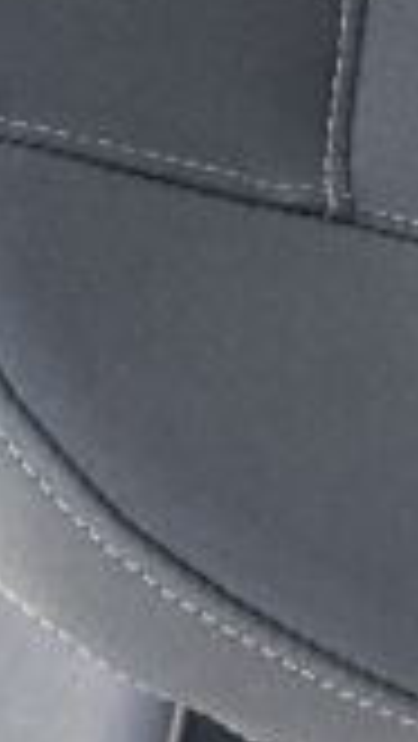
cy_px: -139
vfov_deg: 12.9
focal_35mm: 162
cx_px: 1501
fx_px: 3187
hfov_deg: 6.5
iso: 80
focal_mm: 6.86
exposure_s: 1/508
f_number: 1.78
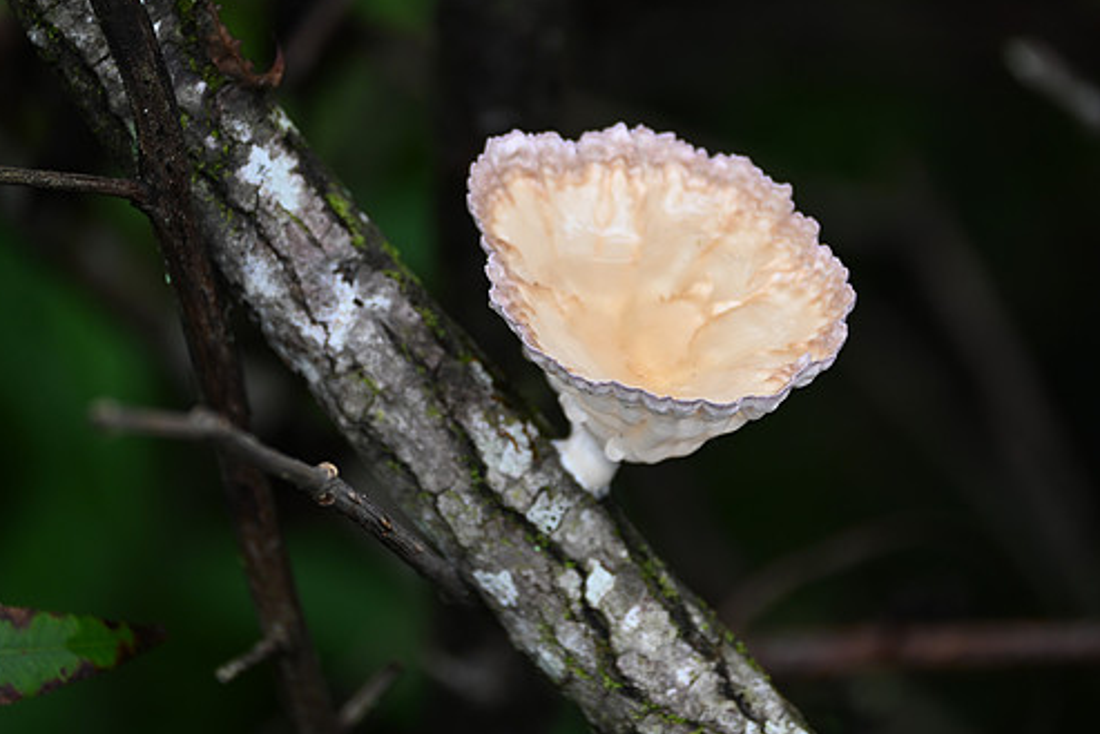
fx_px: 13478
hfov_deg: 4.7
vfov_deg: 3.1
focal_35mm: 441
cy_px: 329
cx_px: 580
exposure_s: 1/100
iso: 160
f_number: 6.3
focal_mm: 250
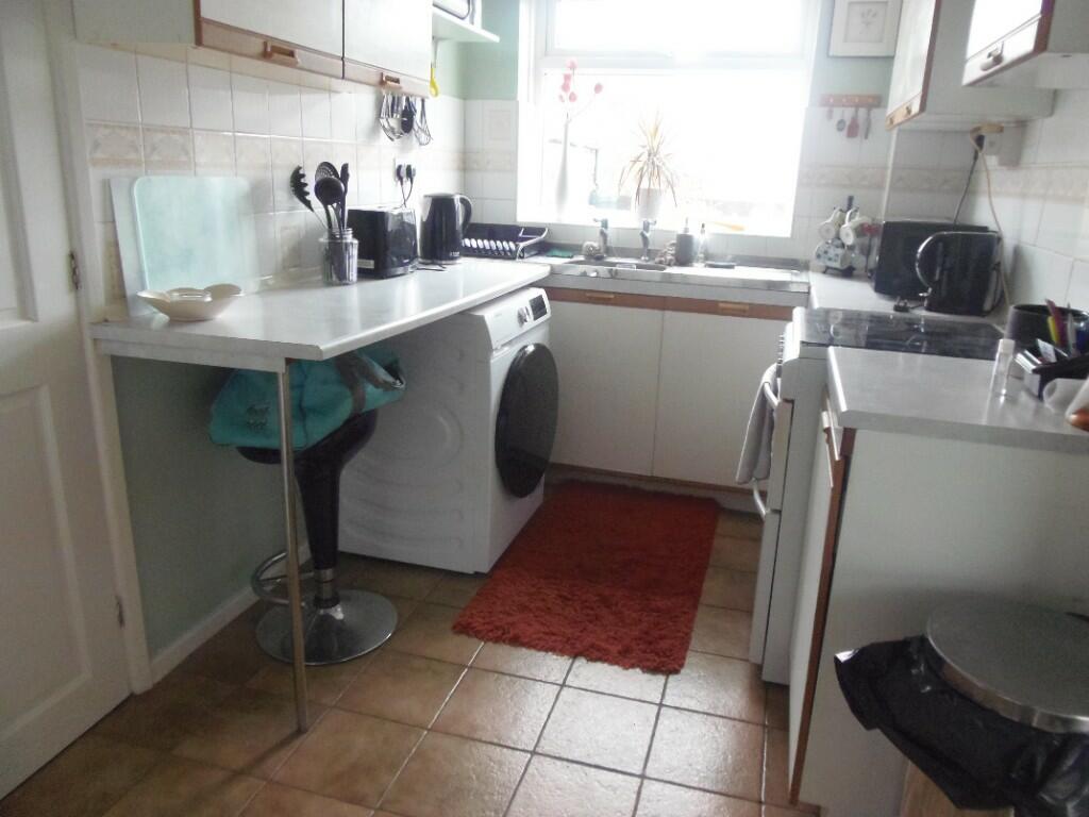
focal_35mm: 24
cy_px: 408
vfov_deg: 56.8
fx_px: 755
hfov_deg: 71.6
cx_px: 544
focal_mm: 4.3
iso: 500
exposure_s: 1/15
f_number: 2.9
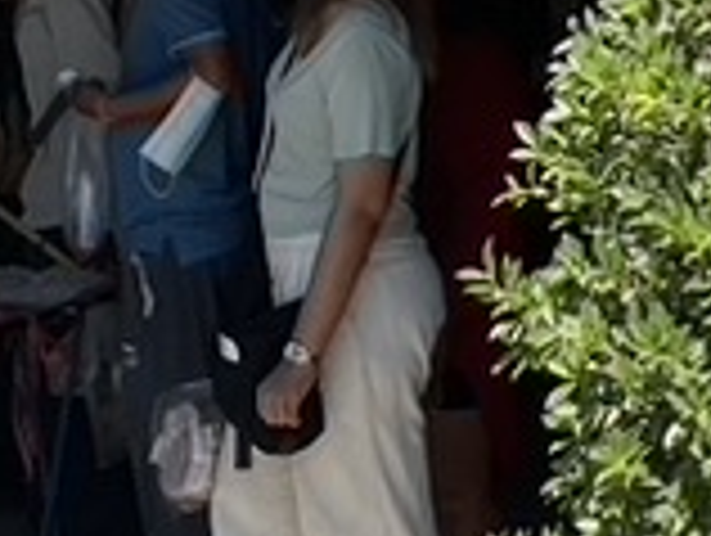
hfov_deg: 11.7
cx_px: 554
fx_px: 3456
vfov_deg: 8.2
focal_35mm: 168
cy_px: -730
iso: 50
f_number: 1.6
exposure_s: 1/1647
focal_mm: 5.1
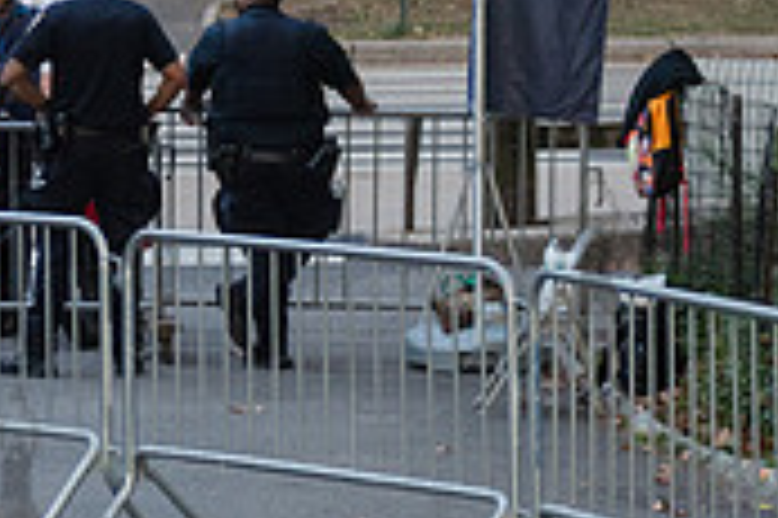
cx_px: 13
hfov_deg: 7.5
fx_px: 5916
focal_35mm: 274
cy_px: 25
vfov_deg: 5.0
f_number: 3.5
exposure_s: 1/500
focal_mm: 80
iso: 2000
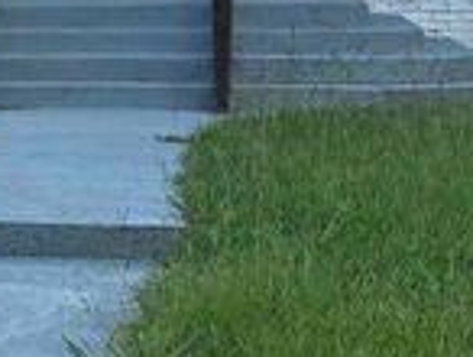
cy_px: -222
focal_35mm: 164
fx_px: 2245
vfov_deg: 8.8
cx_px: -217
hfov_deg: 11.6
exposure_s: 1/1453
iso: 64
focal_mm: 6.86
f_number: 1.78
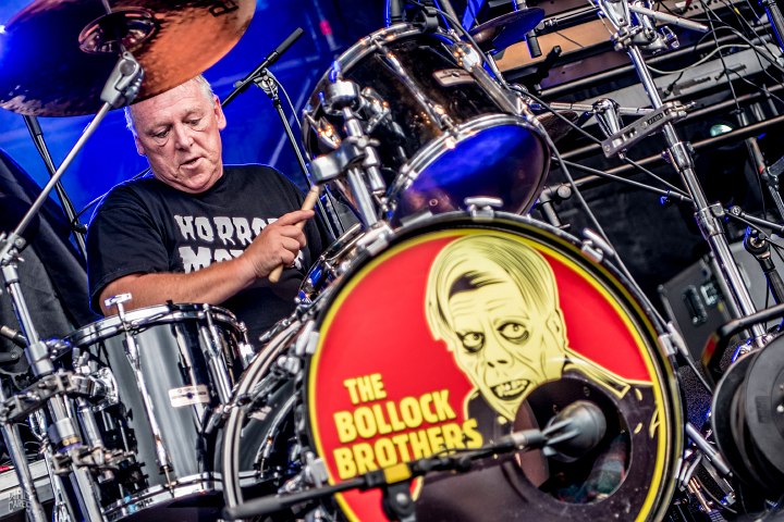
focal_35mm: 90
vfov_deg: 15.2
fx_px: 1960
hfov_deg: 22.6
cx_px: 392
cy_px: 261
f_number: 2.8
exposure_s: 1/100
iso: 250
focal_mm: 60
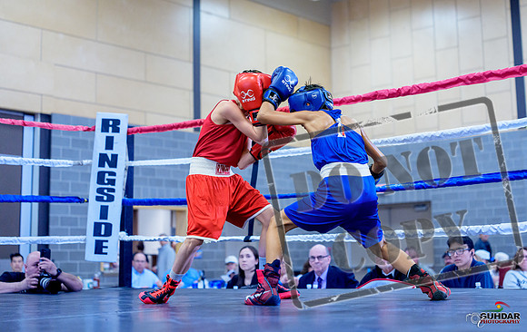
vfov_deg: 22.8
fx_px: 824
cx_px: 280
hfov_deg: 35.4
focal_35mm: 57
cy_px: 136
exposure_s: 1/1000
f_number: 2
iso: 3200
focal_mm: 50
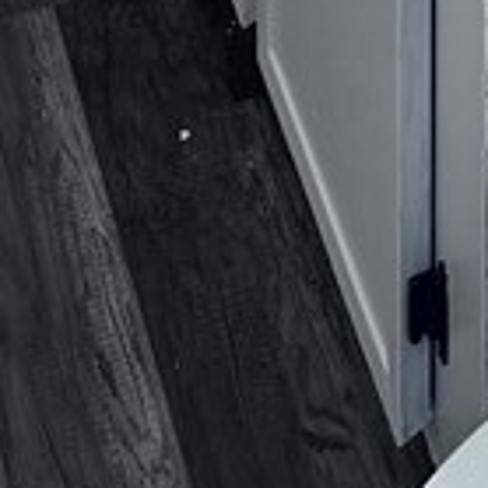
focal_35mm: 169
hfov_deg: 10.2
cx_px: 618
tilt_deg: -14.4
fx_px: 2695
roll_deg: -1.1
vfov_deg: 8.0
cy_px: -1232
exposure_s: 1/121
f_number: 1.5
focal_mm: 5.7
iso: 40
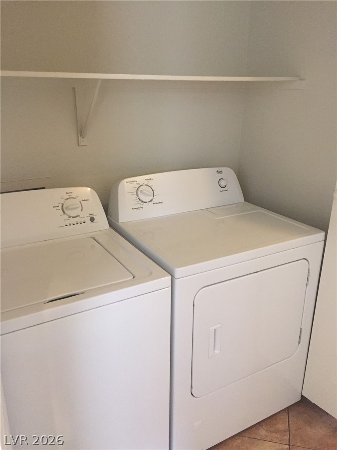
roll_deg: -1.0
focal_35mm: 29
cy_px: 225
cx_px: 168
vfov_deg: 61.7
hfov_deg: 48.2
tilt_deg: -20.2
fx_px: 376
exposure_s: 1/30
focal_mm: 4.15
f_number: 2.2
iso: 250
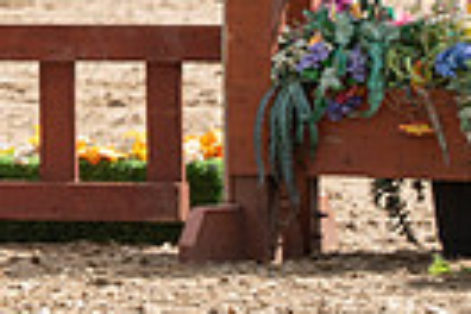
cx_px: -478
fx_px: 16353
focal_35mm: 1250
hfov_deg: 1.6
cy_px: -344
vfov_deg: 1.1
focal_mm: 285
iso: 100
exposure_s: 1/320
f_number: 5.6
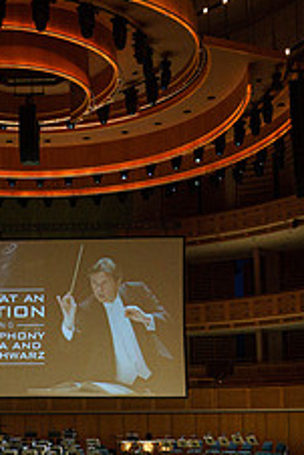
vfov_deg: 31.4
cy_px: 327
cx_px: 40
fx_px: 797
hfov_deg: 21.2
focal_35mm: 63
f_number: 5.6
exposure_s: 1/200
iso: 2500
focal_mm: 24
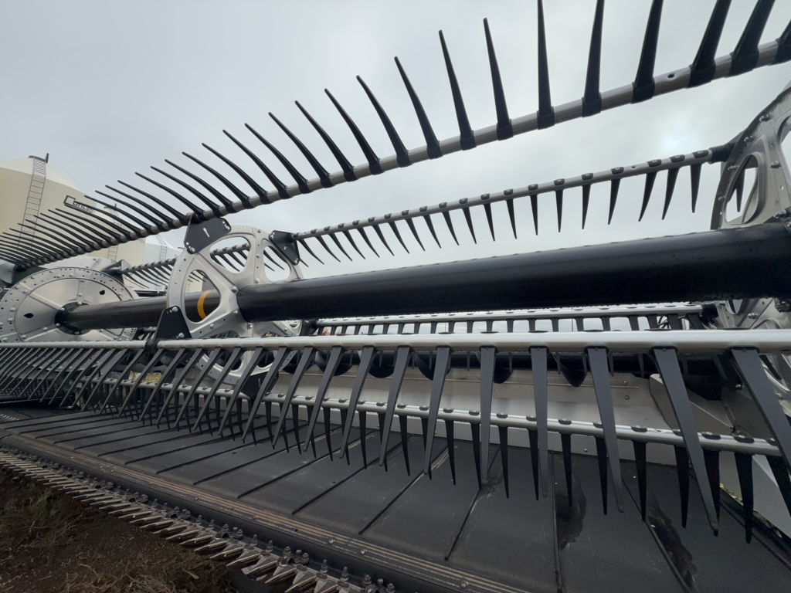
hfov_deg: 102.1
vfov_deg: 85.7
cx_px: 396
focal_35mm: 14
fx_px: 320
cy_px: 296
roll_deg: +0.4
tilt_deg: +12.4
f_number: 2.2
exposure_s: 1/854
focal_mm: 2.22
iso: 20
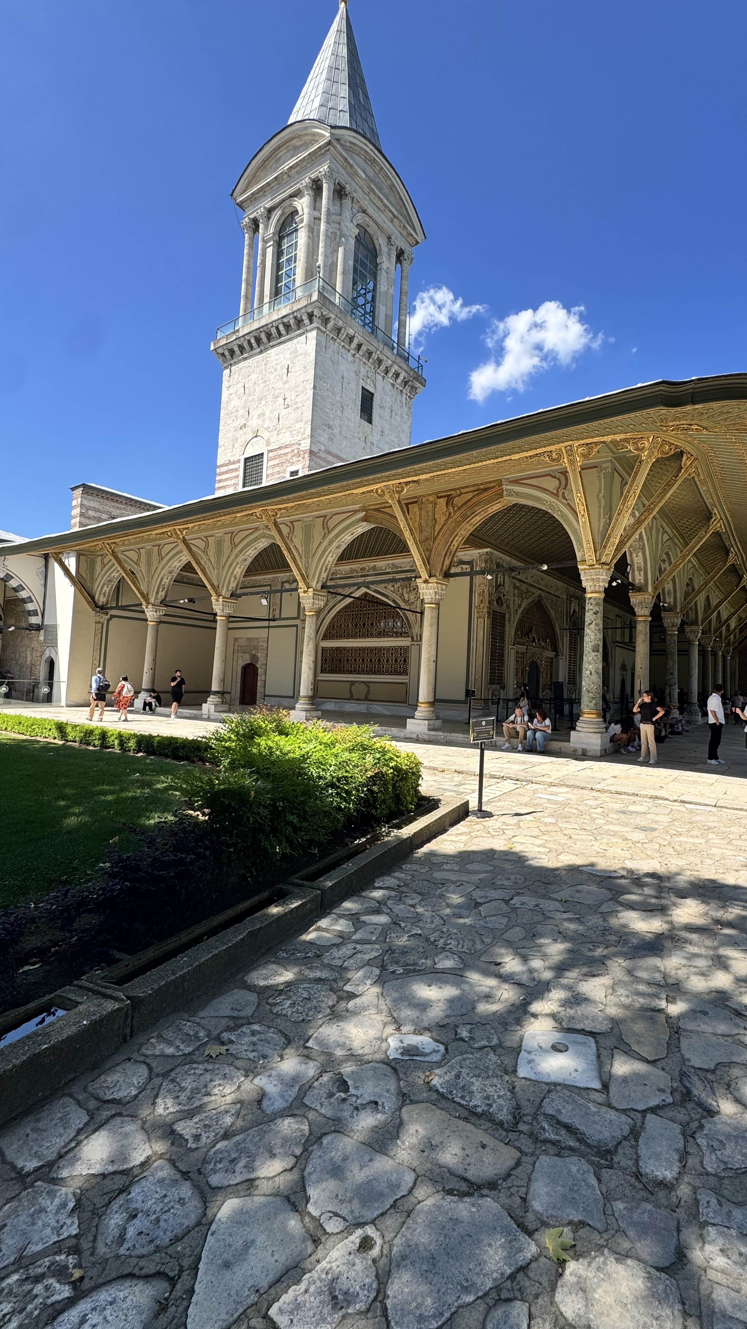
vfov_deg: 99.4
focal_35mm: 16
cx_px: 446
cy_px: 651
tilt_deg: +3.9
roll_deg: -3.1
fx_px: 563
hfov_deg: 66.5
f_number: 2.2
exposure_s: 1/727
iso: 50
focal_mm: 2.22
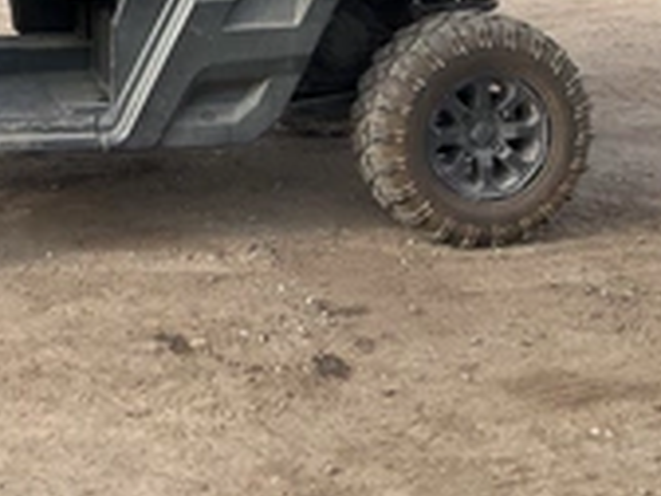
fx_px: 1318
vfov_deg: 20.4
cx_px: 114
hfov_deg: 27.5
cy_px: -35
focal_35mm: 69
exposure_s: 1/898
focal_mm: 3
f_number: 1.8
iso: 25
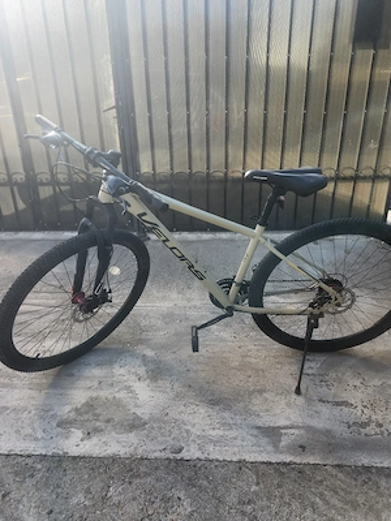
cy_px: 260
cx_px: 196
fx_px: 346
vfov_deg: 73.9
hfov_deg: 58.9
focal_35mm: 23
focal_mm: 5.54
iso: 25
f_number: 1.8
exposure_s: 1/526
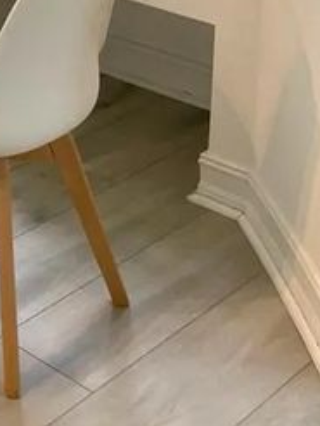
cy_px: -162
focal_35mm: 90
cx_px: -137
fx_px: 1107
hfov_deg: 15.4
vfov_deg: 19.6
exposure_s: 1/60
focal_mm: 4.2
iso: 64
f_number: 1.6
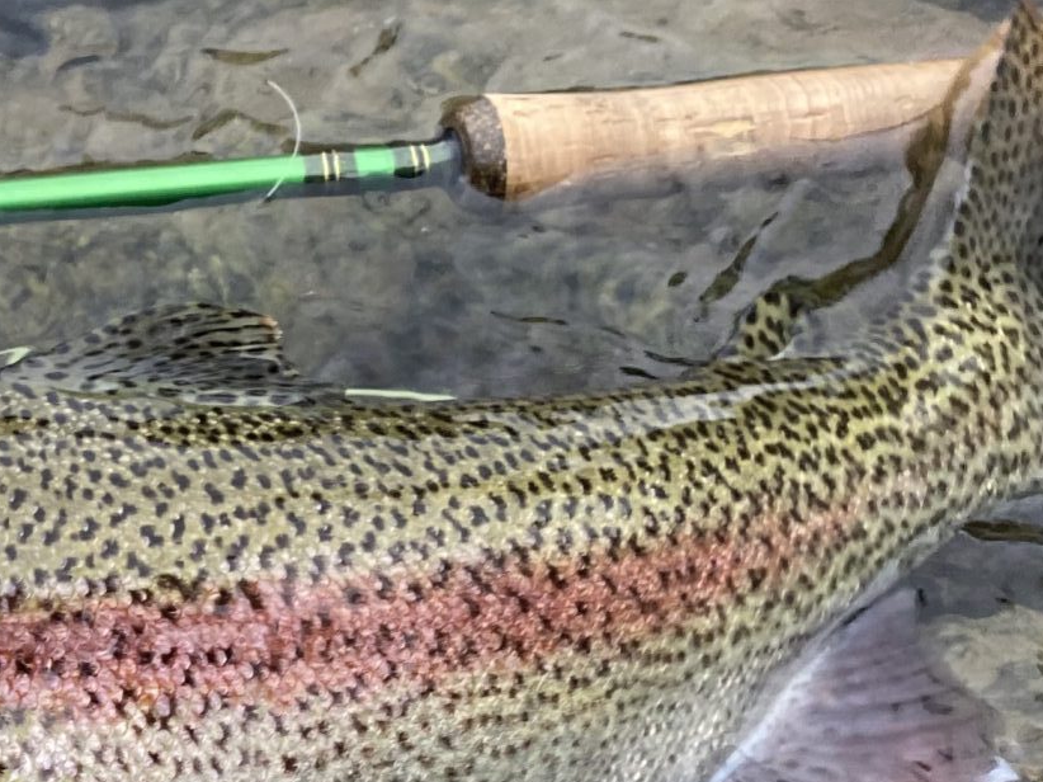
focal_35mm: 81
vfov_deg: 18.0
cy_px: 649
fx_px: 2440
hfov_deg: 22.3
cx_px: -208
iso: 32
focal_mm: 4.25
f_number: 1.8
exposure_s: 1/122
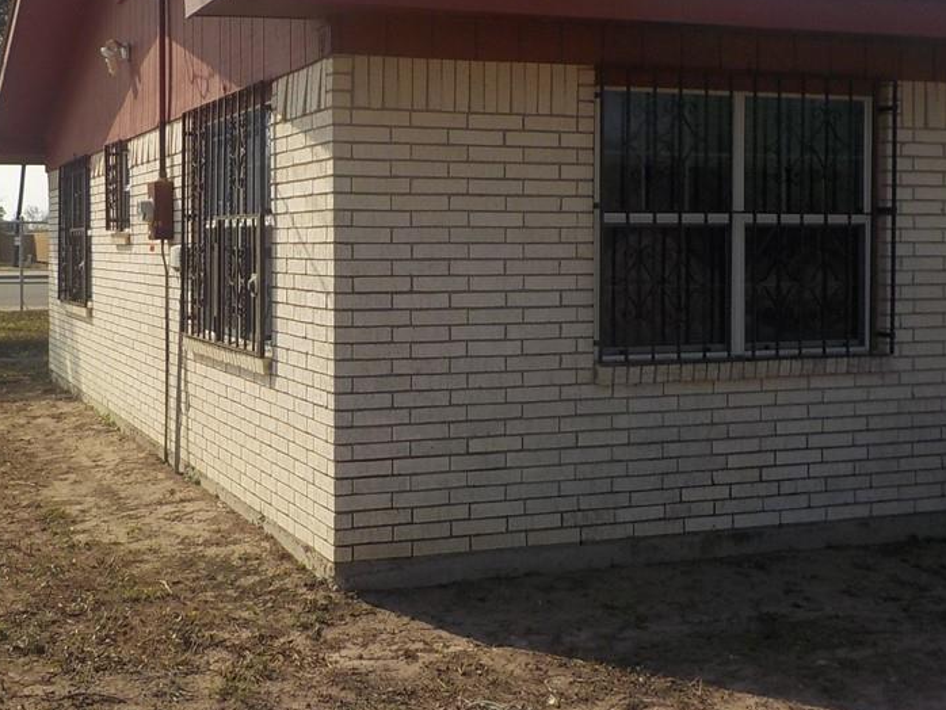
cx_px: 312
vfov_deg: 32.7
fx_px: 1203
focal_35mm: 44
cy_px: 264
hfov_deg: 42.3
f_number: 3.3
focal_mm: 4.1
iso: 125
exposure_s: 1/1250
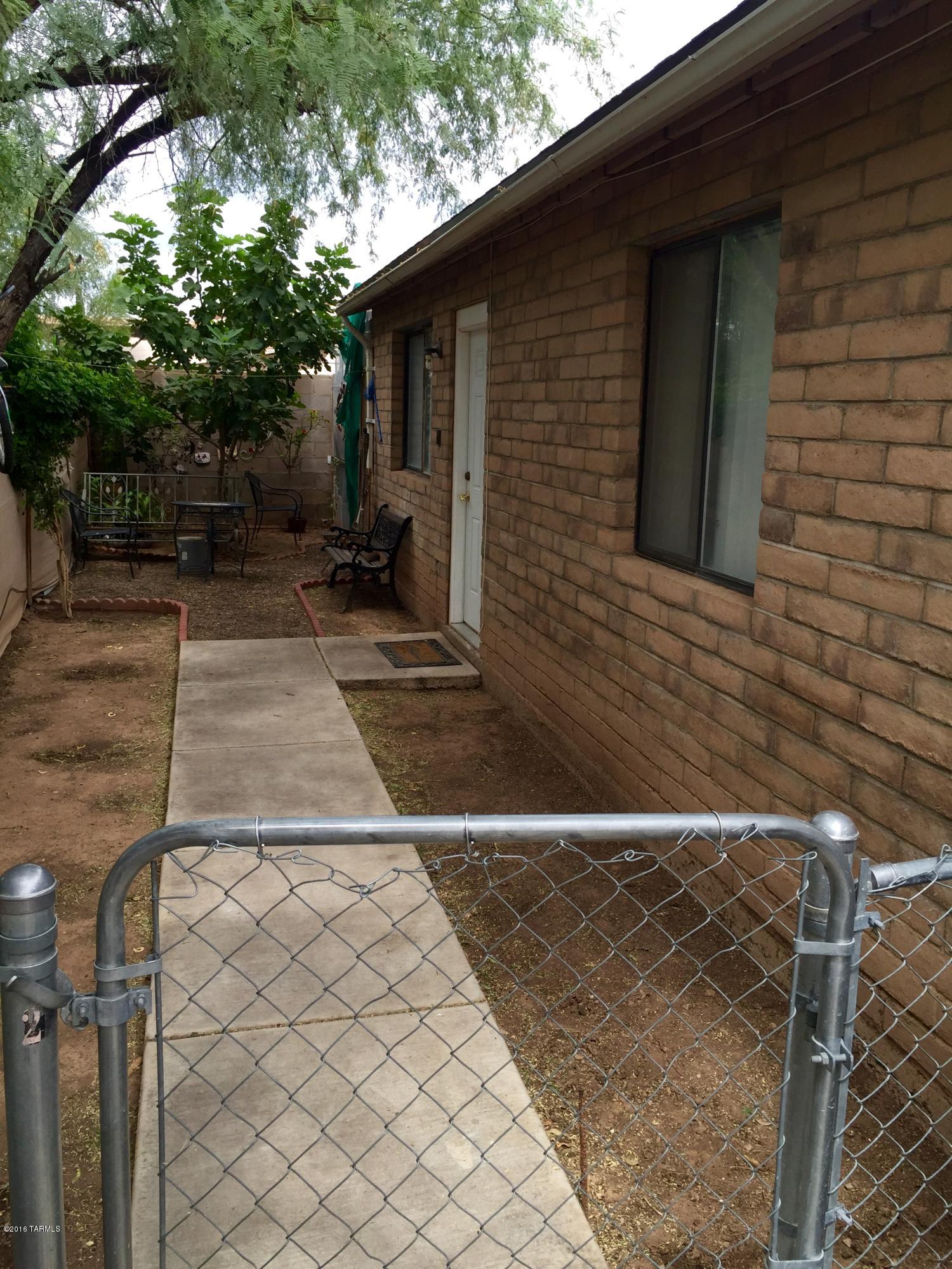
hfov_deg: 48.2
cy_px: 634
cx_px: 476
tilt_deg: -11.0
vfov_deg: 61.7
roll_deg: -2.6
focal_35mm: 29
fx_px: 1063
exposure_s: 1/501
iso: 32
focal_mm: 4.15
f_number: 2.2
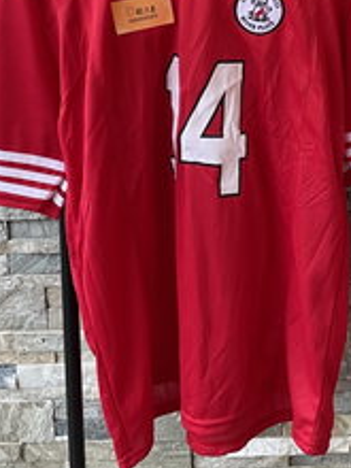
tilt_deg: -6.8
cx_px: 347
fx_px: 852
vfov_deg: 28.6
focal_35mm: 63
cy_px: -10
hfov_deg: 22.4
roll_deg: +1.0
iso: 80
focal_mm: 4.2
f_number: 1.6
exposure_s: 1/50
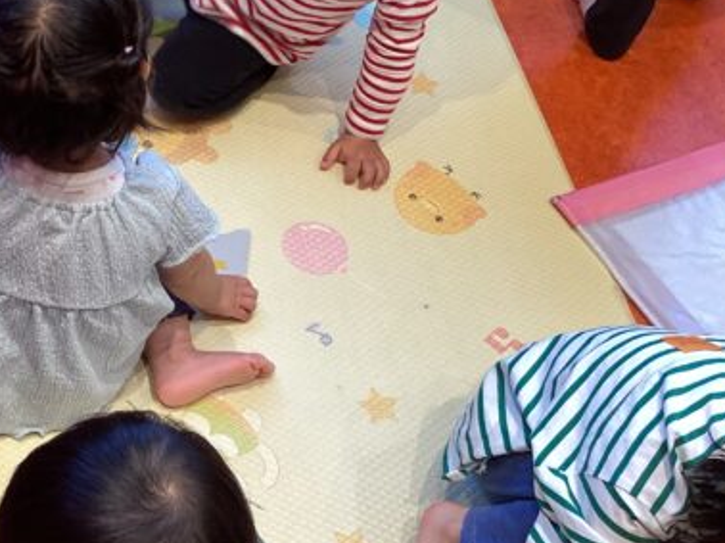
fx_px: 1319
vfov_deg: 23.2
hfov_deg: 29.0
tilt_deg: -54.2
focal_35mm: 63
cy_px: 311
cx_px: 15
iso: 64
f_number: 2.4
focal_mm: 3.3
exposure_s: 1/60
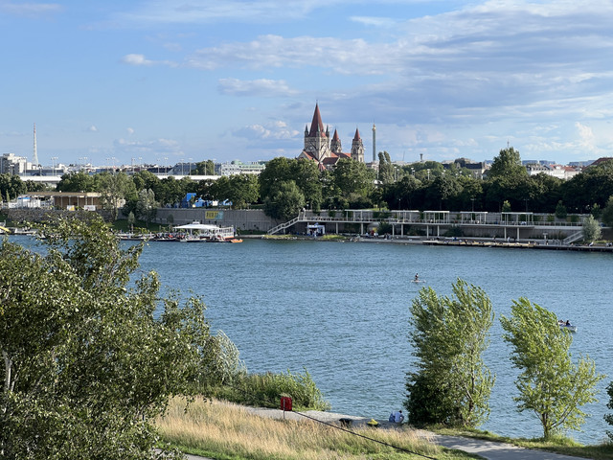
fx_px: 1364
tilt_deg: -3.2
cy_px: 230
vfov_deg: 19.1
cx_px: 306
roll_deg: +0.6
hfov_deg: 25.3
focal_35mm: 77
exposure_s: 1/723
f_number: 2.8
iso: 32
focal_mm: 9
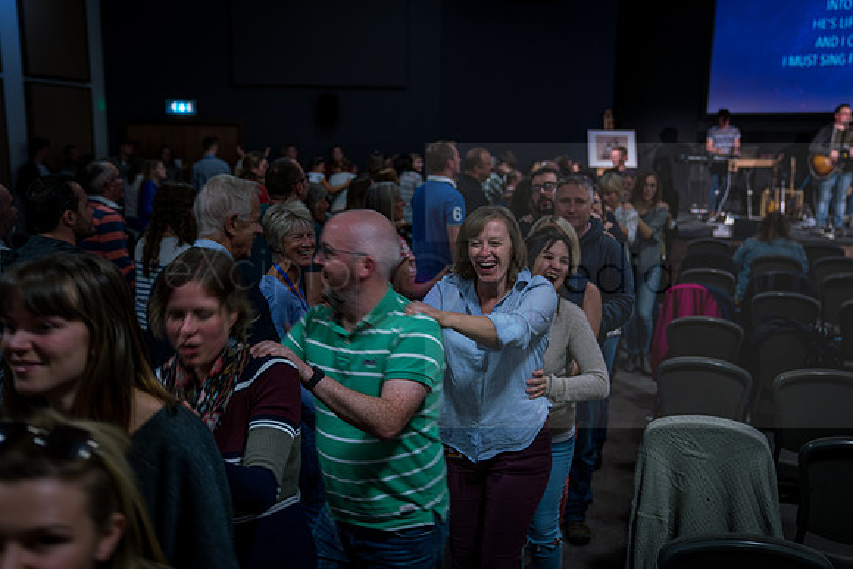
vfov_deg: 35.7
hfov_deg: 51.5
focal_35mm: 37
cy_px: 284
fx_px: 885
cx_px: 426
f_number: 2.8
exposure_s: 1/40
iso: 320
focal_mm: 37
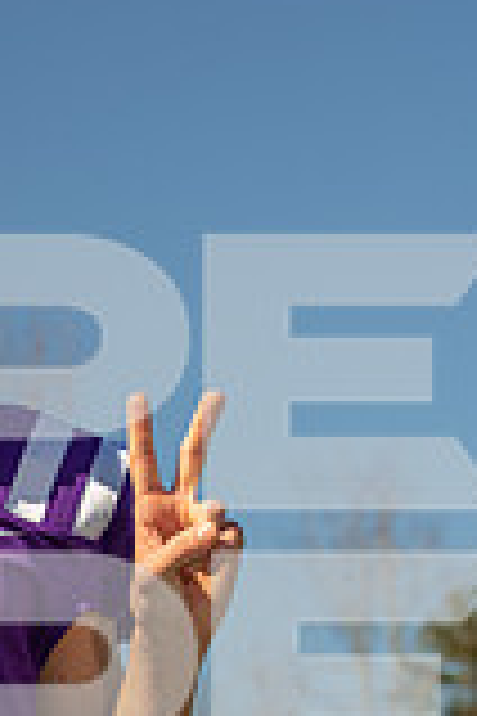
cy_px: 693
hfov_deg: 7.0
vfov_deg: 10.5
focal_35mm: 195
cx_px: -153
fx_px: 3875
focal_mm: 69
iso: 100
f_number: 5.6
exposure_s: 1/125
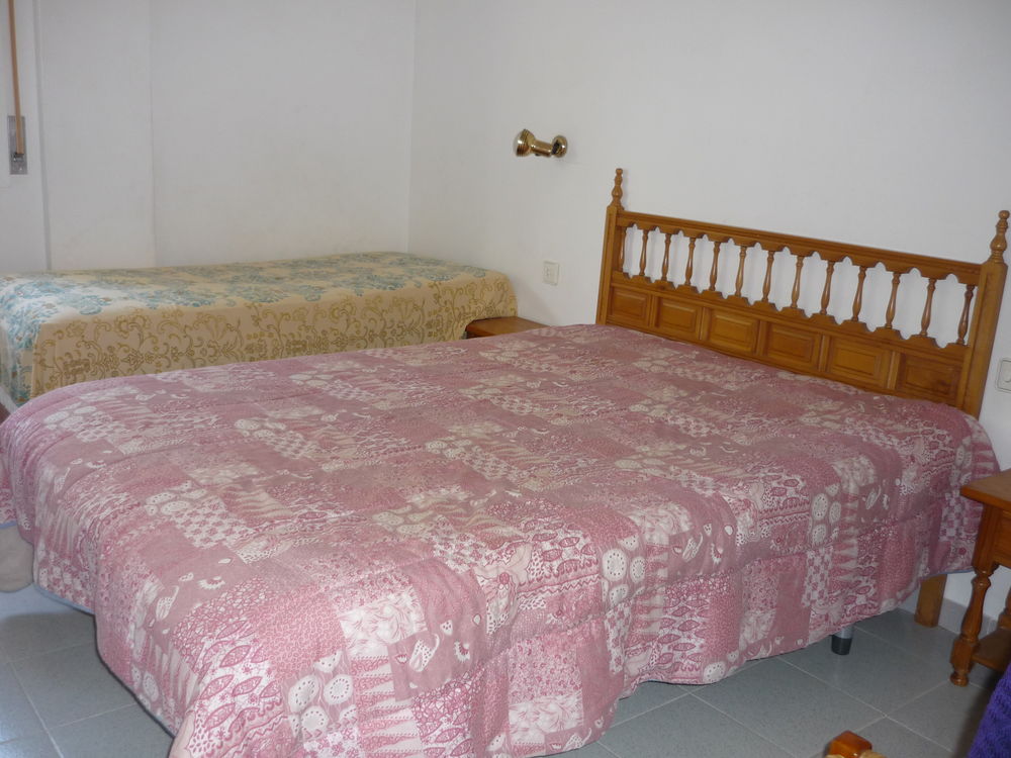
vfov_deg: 42.9
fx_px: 964
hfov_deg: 55.4
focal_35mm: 33
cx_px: 506
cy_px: 379
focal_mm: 5.5
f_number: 2.8
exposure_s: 1/30
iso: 125
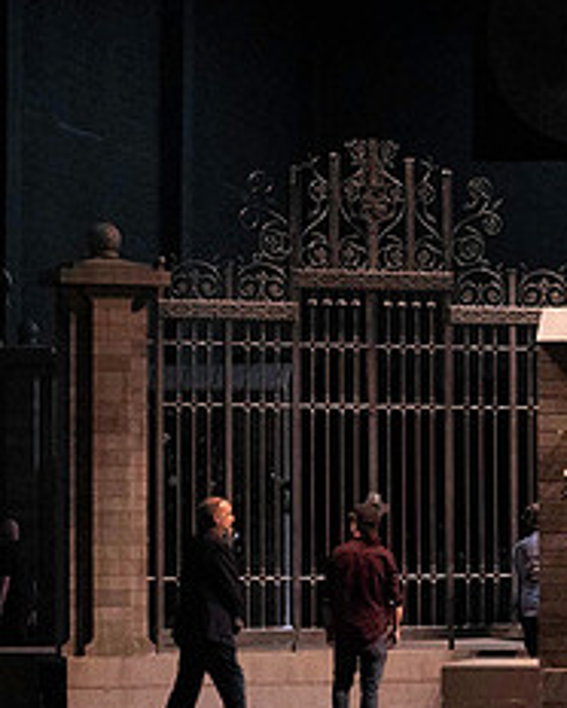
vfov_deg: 11.7
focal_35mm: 164
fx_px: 3436
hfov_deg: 9.3
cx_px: 738
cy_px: 240
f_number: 6.3
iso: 25600
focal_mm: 70
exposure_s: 1/320
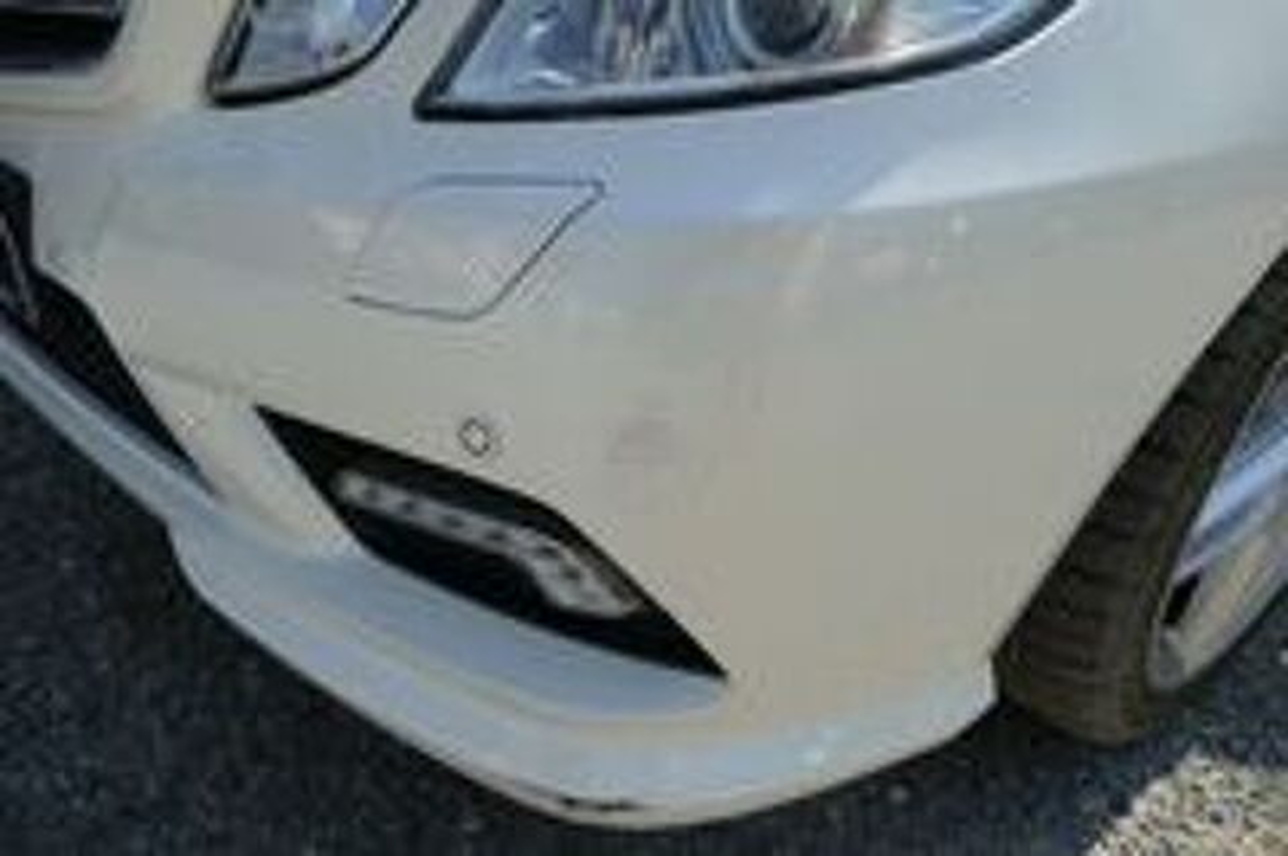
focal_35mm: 25
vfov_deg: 51.2
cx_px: 644
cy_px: 428
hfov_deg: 71.6
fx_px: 894
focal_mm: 9.12
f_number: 2.8
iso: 125
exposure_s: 1/2000
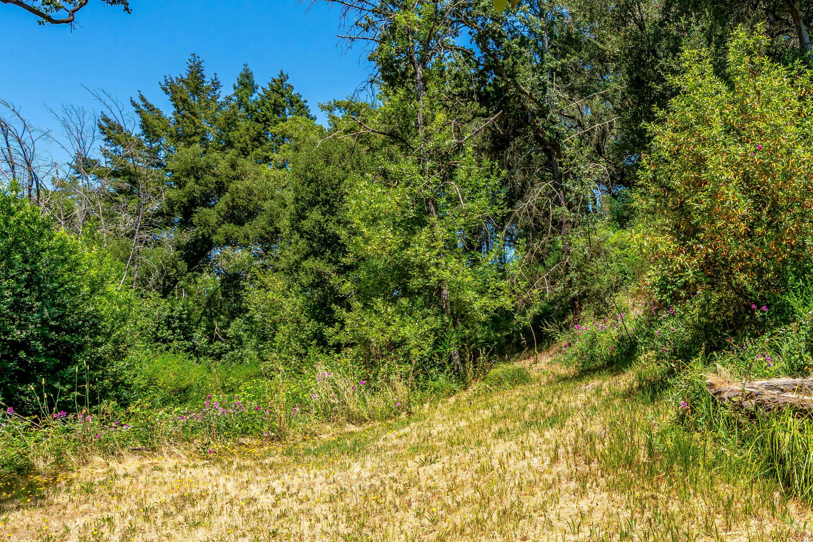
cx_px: 568
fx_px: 655
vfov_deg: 44.9
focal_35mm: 29
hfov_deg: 61.4
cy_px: 292
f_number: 11
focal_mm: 16
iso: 400
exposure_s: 1/320
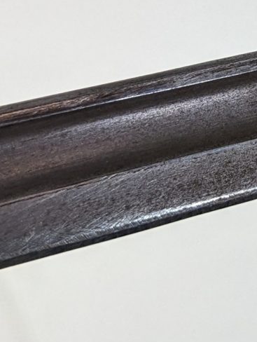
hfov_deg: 11.5
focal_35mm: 126
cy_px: 55
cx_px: 339
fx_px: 1245
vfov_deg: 15.5
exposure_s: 1/289
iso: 138
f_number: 1.85
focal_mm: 6.81
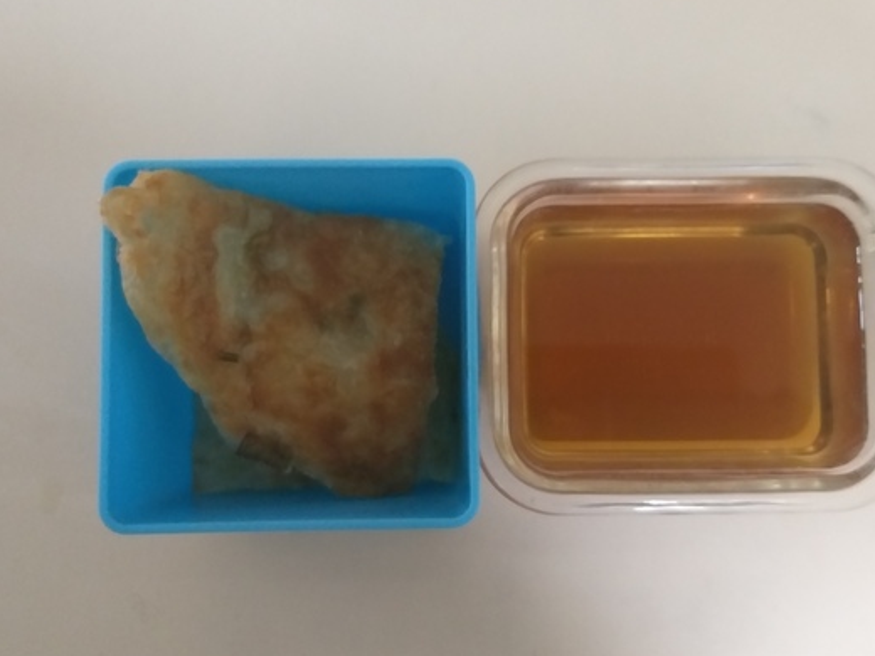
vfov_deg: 40.7
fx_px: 885
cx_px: 471
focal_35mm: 35
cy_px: 336
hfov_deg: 52.6
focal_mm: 3.93
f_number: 1.7
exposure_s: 1/24
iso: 400
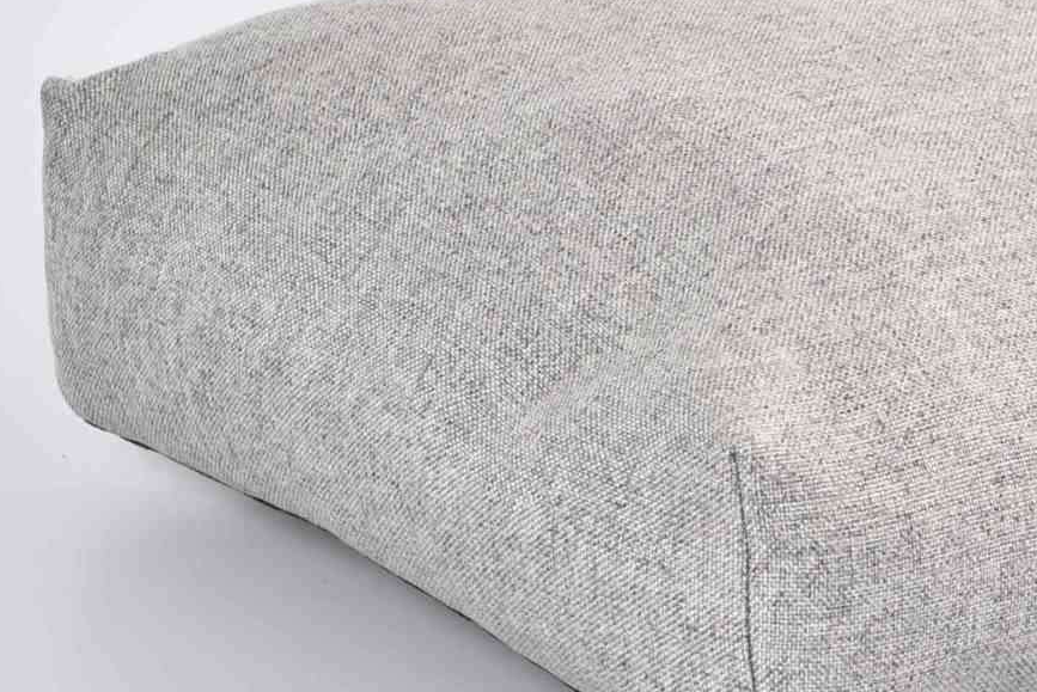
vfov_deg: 6.7
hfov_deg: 10.0
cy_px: 227
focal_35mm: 204
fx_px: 5879
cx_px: 1190
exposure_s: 1/125
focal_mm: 70
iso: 320
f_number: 10
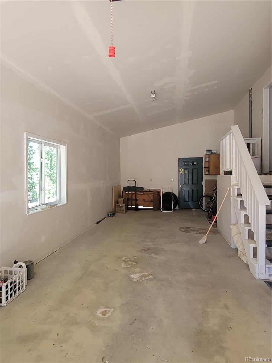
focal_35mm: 13
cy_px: 182
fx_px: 136
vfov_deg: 106.2
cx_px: 136
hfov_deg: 89.9
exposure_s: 1/60
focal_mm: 2.2
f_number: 2.2
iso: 80
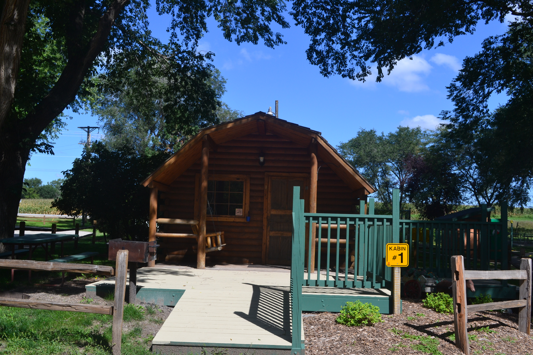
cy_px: 178
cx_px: 266
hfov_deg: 49.6
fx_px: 577
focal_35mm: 39
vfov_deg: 34.2
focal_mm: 26
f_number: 11
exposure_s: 1/400
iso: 400
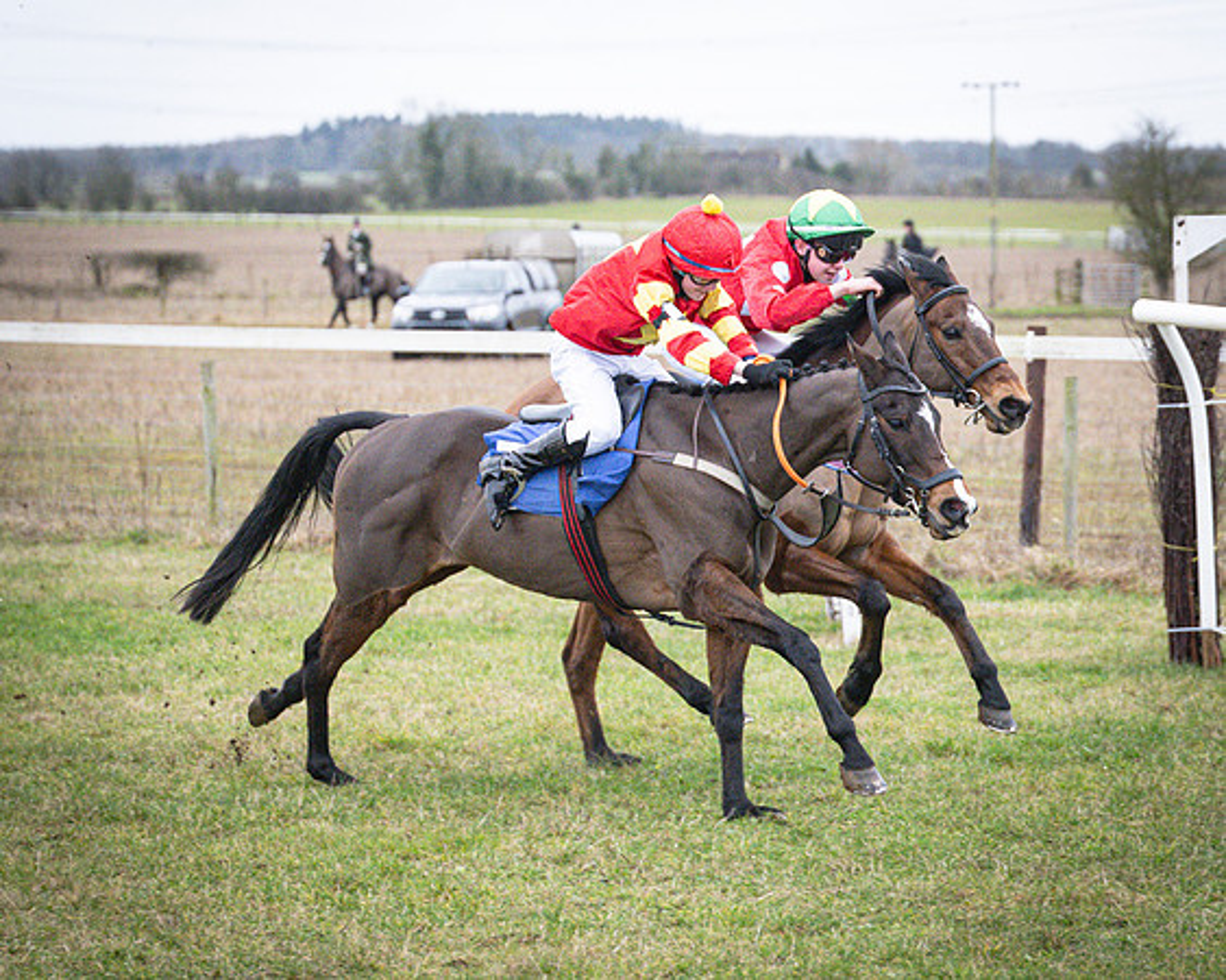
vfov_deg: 10.4
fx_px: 5408
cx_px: 755
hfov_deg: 12.9
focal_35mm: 149
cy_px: 456
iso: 1600
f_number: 2.8
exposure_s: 1/1000
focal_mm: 70
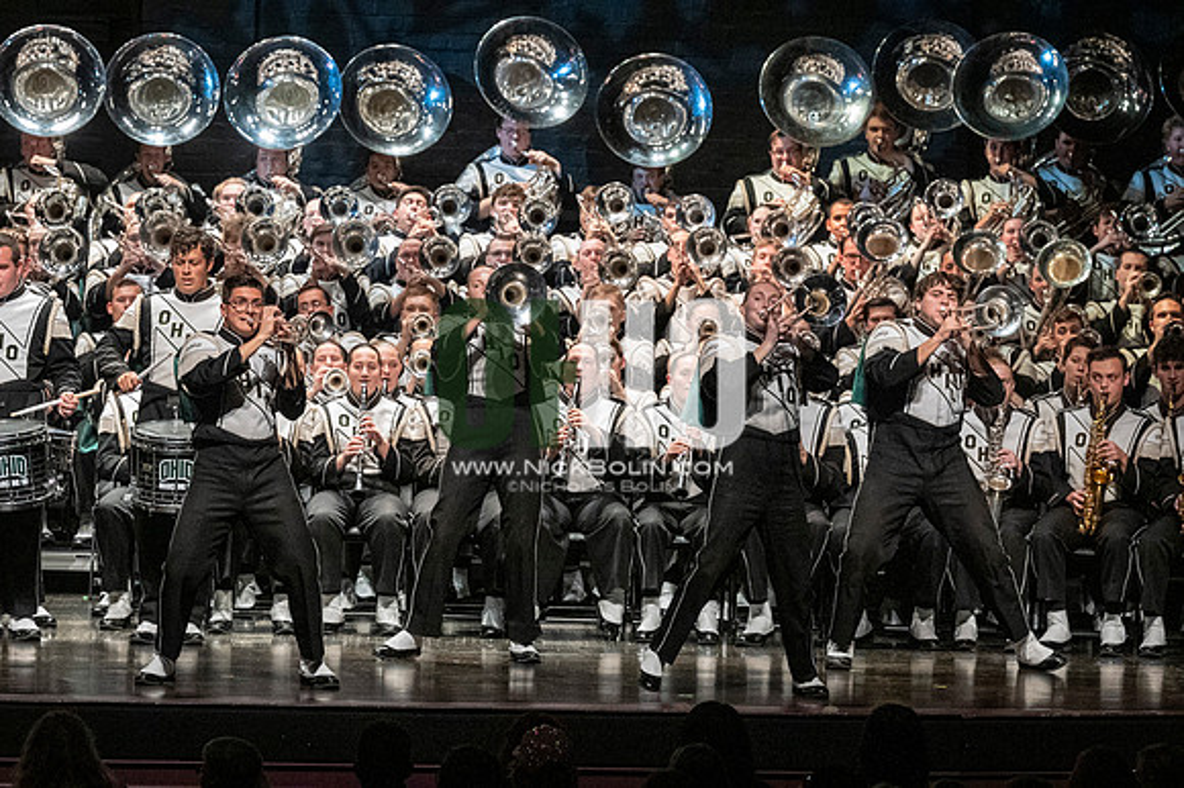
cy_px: 394
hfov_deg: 11.0
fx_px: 6146
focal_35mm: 187
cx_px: 592
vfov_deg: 7.3
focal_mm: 125
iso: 4000
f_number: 4
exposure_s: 1/500
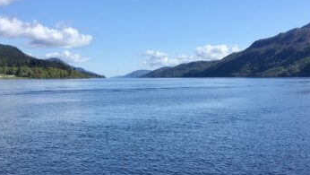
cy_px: 162
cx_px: 105
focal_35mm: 56
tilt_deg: -10.2
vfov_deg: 21.0
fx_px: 461
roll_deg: +0.1
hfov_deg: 36.8
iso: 25
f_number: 2.2
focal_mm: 4.15
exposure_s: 1/1425
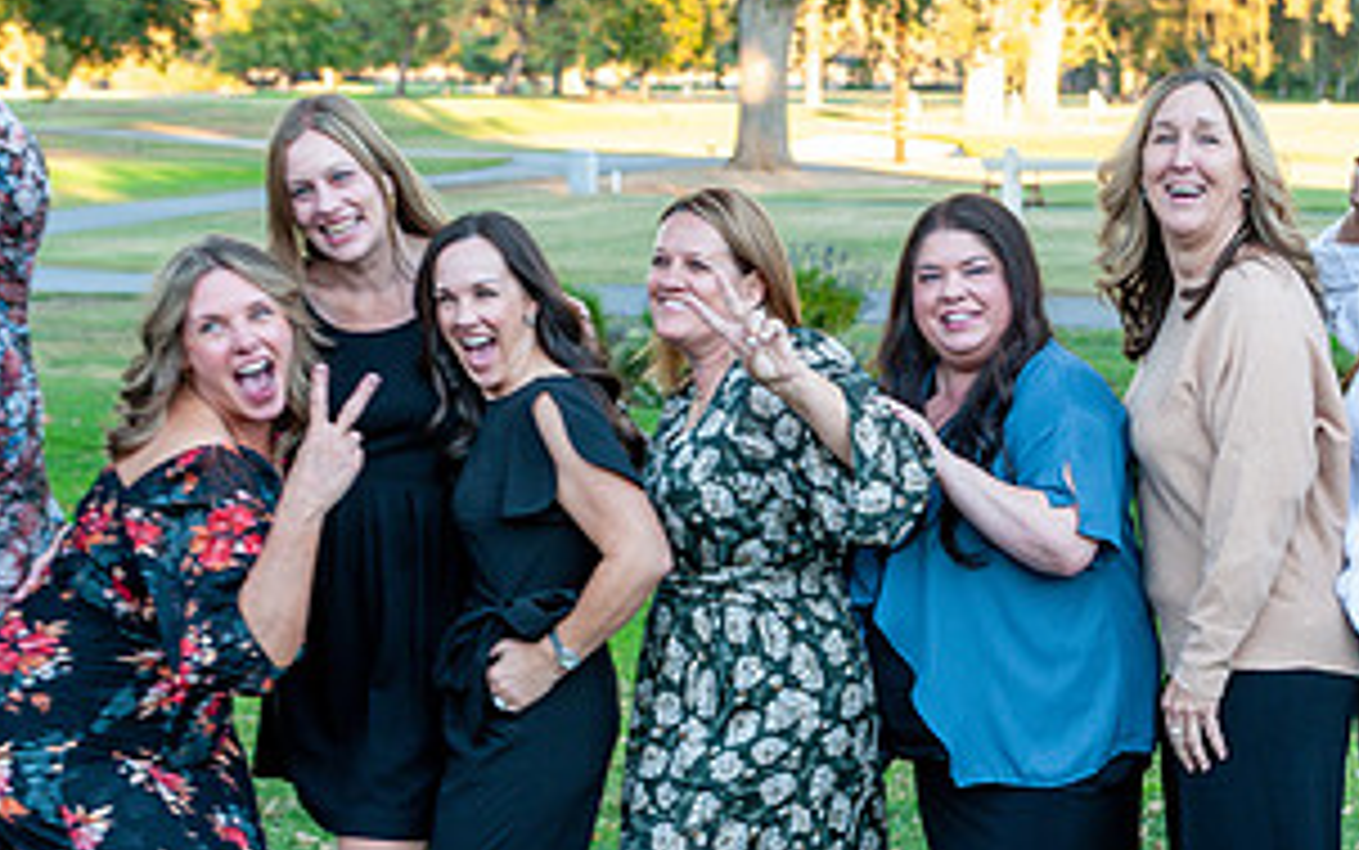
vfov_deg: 13.9
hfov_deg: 22.0
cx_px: 918
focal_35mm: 94
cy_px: 504
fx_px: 3483
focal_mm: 48
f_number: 4
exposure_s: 1/125
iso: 320
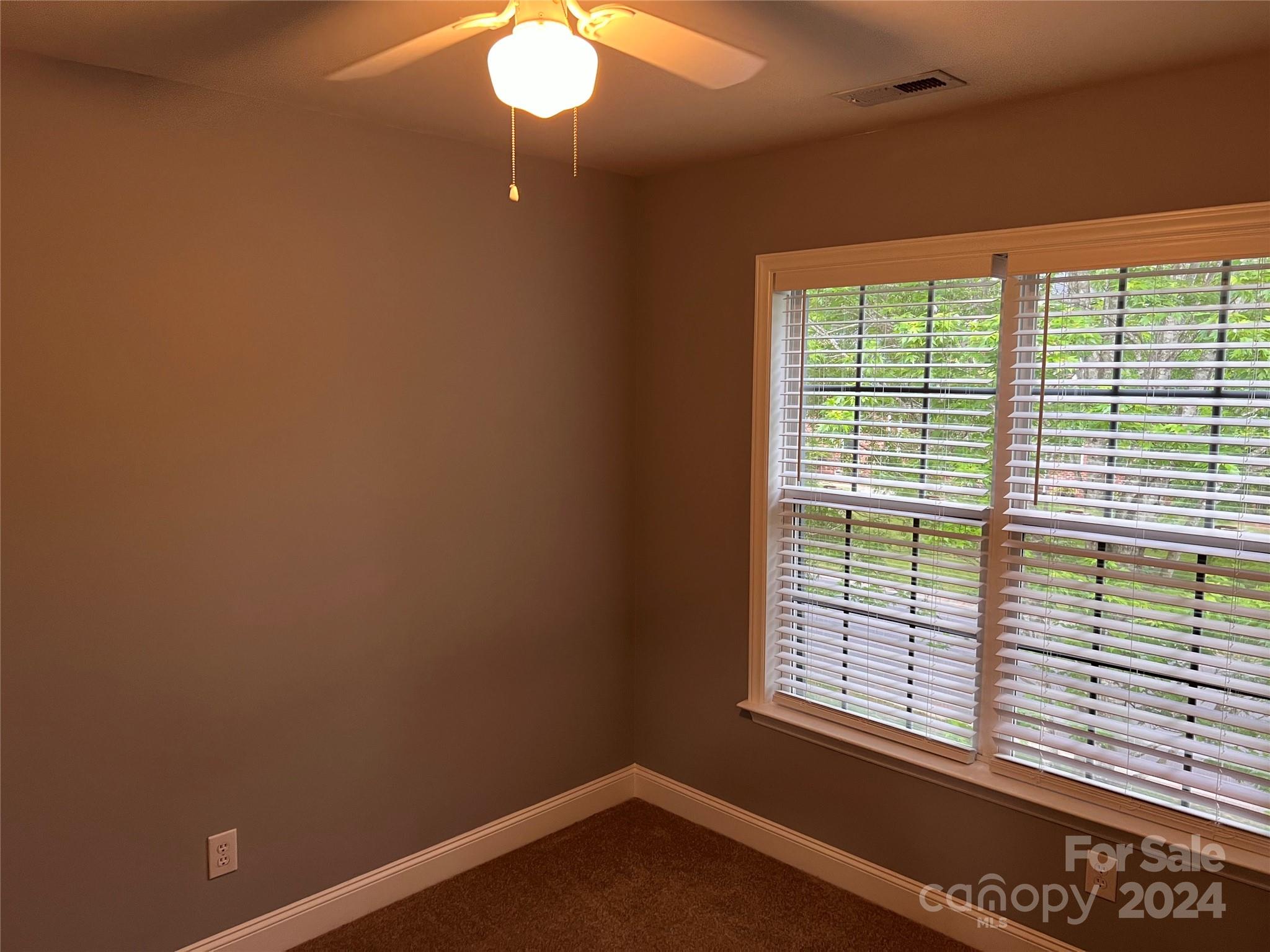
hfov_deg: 67.3
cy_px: 476
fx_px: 954
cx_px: 635
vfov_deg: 53.1
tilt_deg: -5.9
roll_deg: +1.1
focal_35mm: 26
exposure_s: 1/60
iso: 160
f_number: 1.5
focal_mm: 5.7
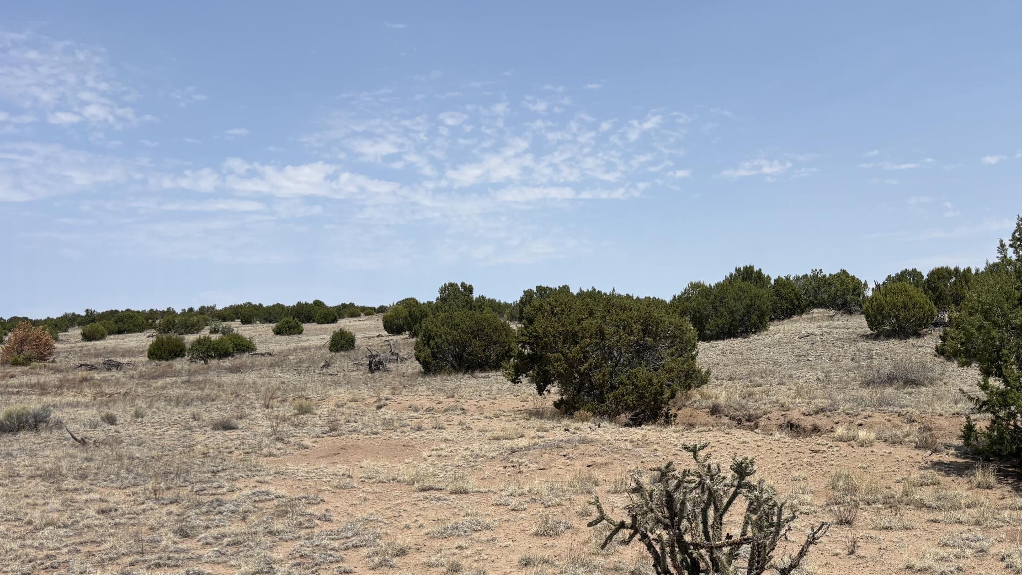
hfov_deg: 51.8
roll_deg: +2.2
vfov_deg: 30.8
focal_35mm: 38
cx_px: 684
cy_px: 405
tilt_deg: -1.2
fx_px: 1030
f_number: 1.6
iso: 50
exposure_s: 1/5076
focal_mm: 5.96
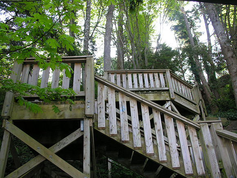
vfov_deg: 40.7
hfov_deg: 52.6
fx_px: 240
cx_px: 118
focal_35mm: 35
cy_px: 89
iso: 50
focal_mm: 8.9
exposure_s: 1/50
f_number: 3.2
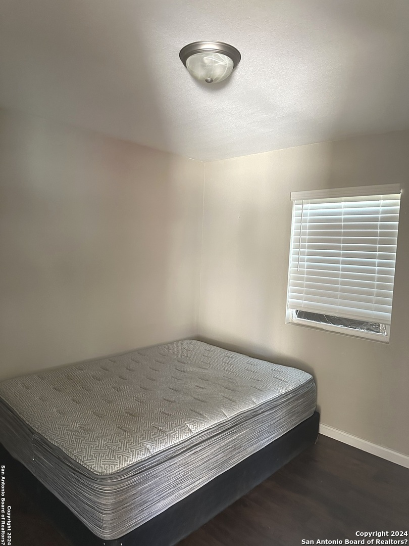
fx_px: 378
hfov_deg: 56.8
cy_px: 273
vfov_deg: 71.6
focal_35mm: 24
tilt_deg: -4.2
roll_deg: -2.5
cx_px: 204
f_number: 1.78
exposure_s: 1/60
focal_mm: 6.86
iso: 640
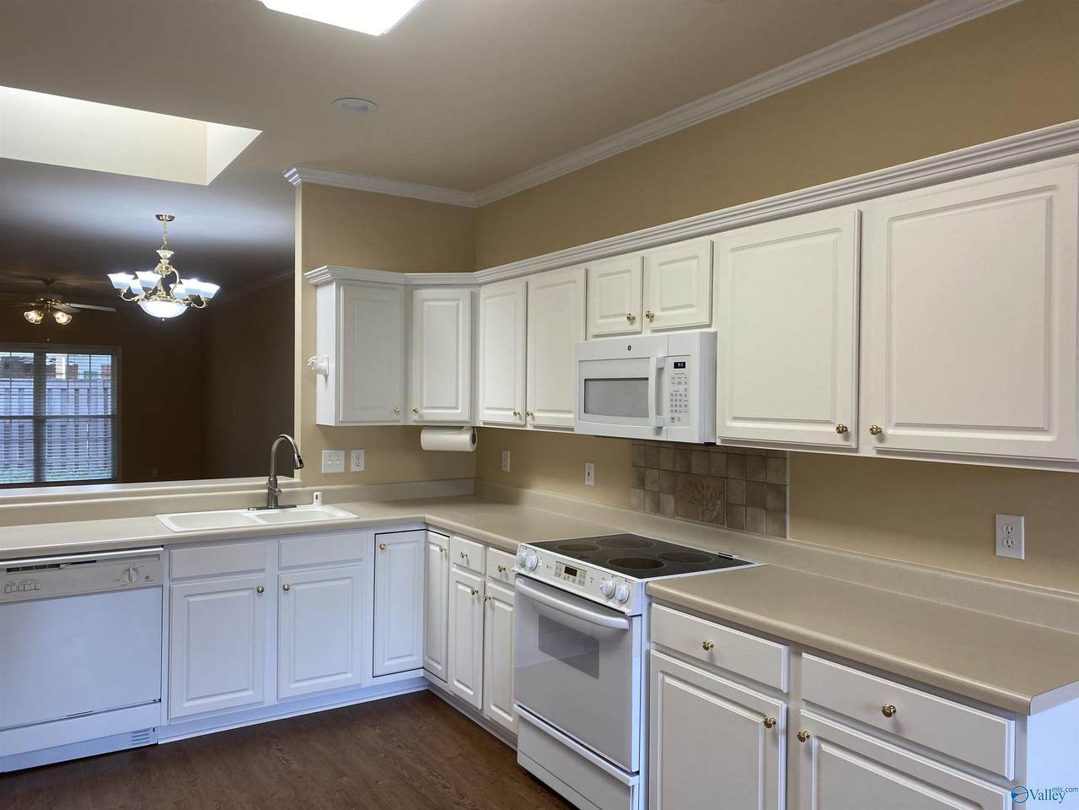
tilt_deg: -1.4
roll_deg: -0.5
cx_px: 540
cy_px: 405
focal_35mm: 26
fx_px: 810
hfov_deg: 67.3
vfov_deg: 53.1
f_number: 1.8
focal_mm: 4.25
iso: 100
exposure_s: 1/120
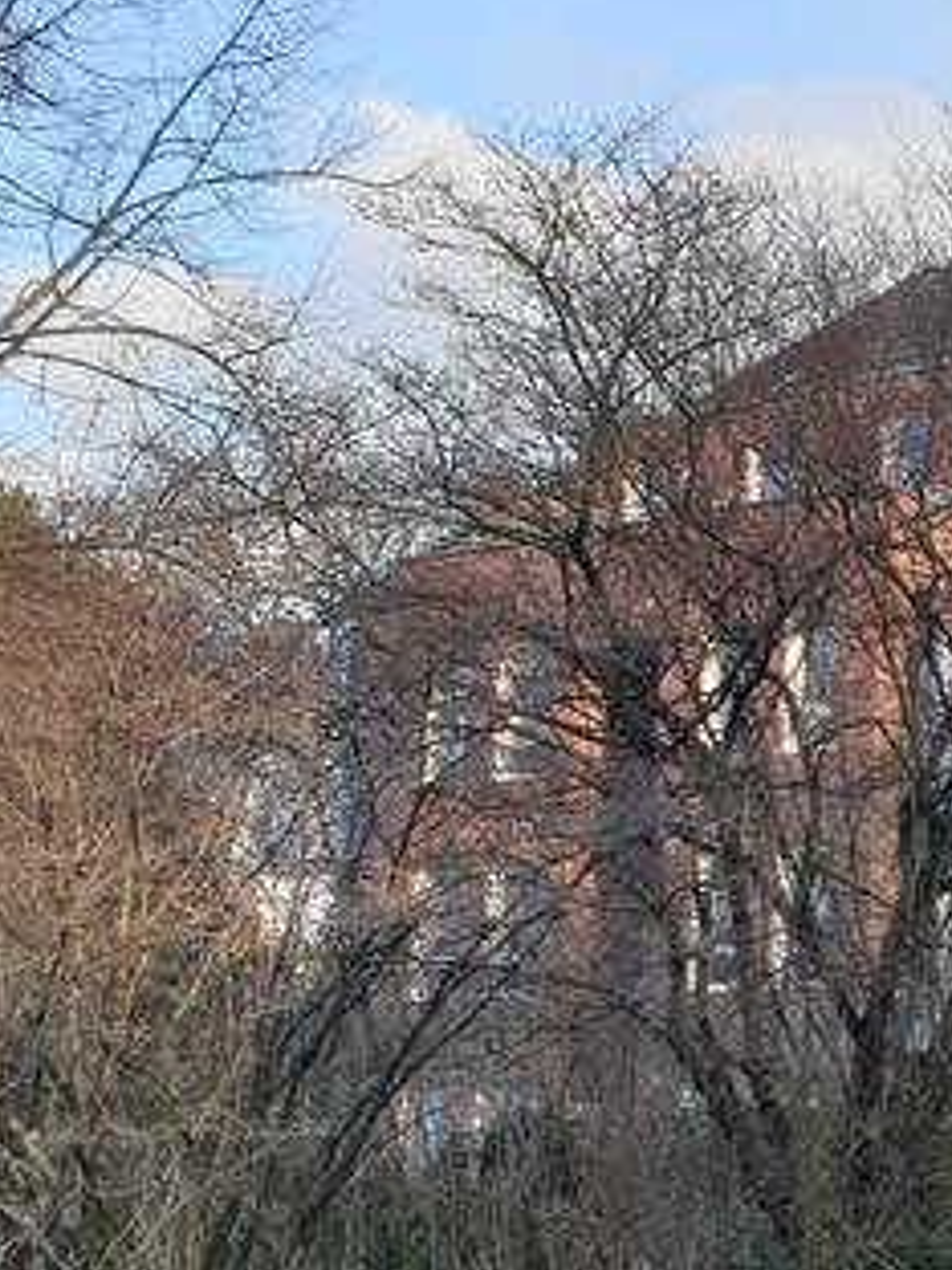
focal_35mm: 75
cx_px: 1296
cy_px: 891
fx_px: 2750
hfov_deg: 18.1
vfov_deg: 25.8
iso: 50
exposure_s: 1/244
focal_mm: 4.3
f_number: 2.4
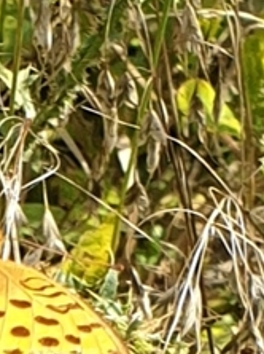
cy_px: 290
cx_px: -80
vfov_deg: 25.5
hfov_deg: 18.3
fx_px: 764
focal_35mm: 75
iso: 50
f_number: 2.4
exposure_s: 1/521
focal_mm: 4.3
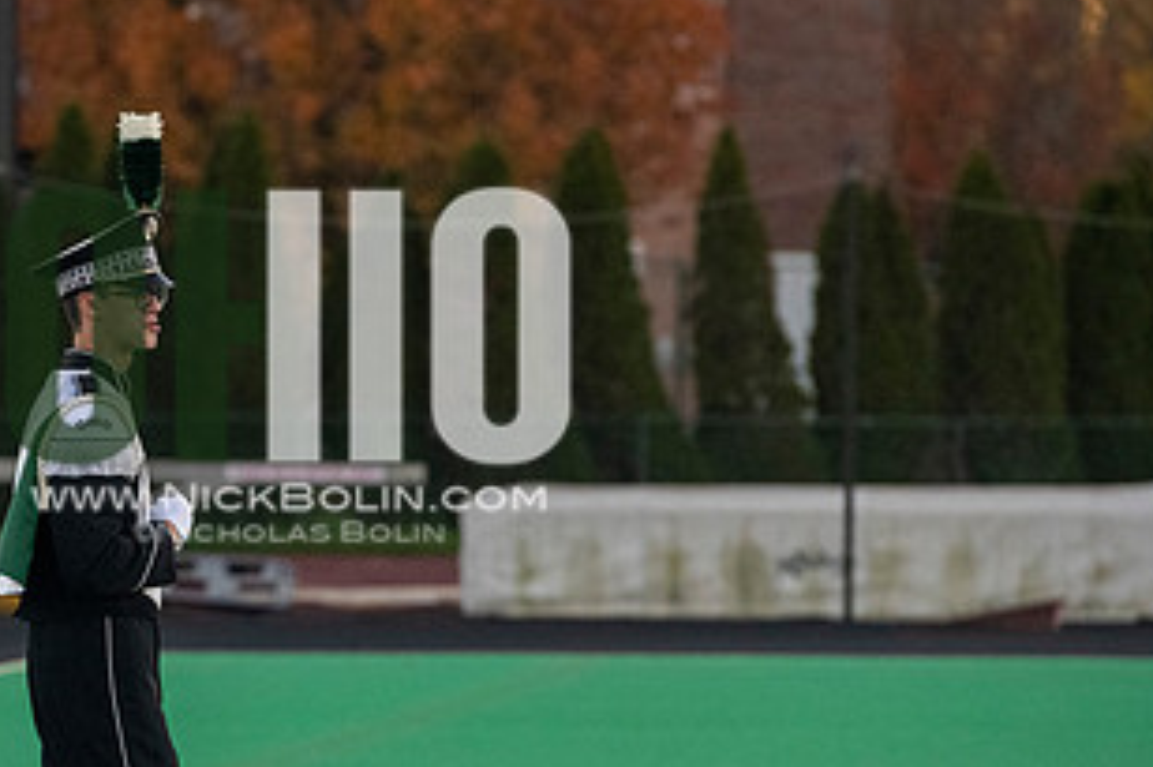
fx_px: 12068
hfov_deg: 5.5
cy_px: 365
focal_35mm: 377
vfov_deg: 3.6
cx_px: 288
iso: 5000
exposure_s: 1/5000
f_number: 4.5
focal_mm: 200
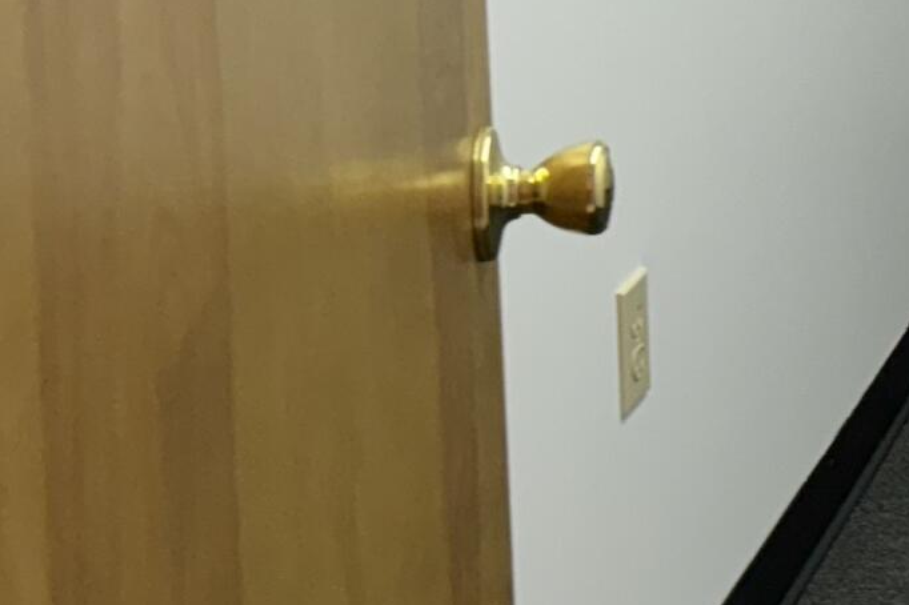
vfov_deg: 10.9
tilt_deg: -6.5
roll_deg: +0.4
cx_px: 1571
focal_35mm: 119
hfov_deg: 15.2
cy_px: -405
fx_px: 3003
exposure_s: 1/120
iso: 64
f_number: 1.6
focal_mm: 5.96
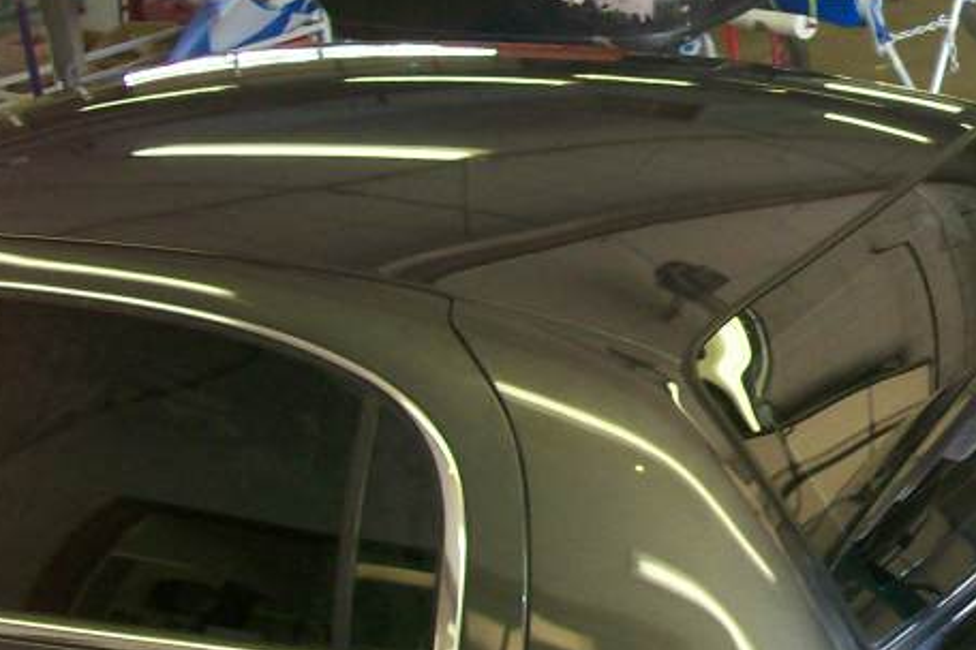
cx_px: 1047
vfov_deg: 16.3
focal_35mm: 84
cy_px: 282
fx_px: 2277
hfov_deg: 22.9
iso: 140
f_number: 2.7
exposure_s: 1/64
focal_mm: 6
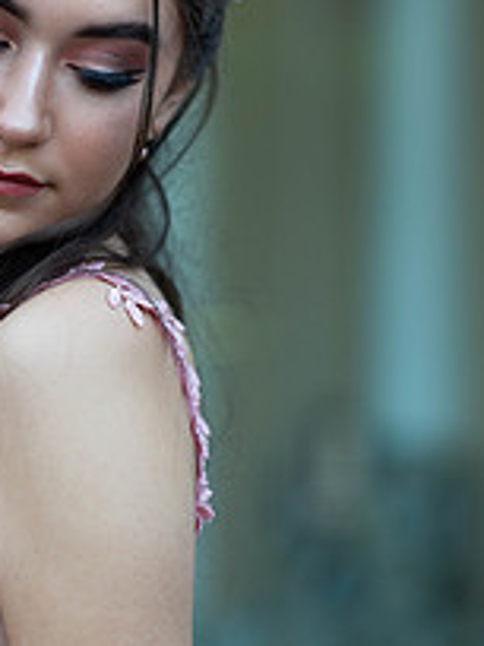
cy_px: 253
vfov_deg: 11.0
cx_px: 49
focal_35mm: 180
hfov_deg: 8.2
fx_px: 3356
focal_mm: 85
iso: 250
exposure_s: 1/640
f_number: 2
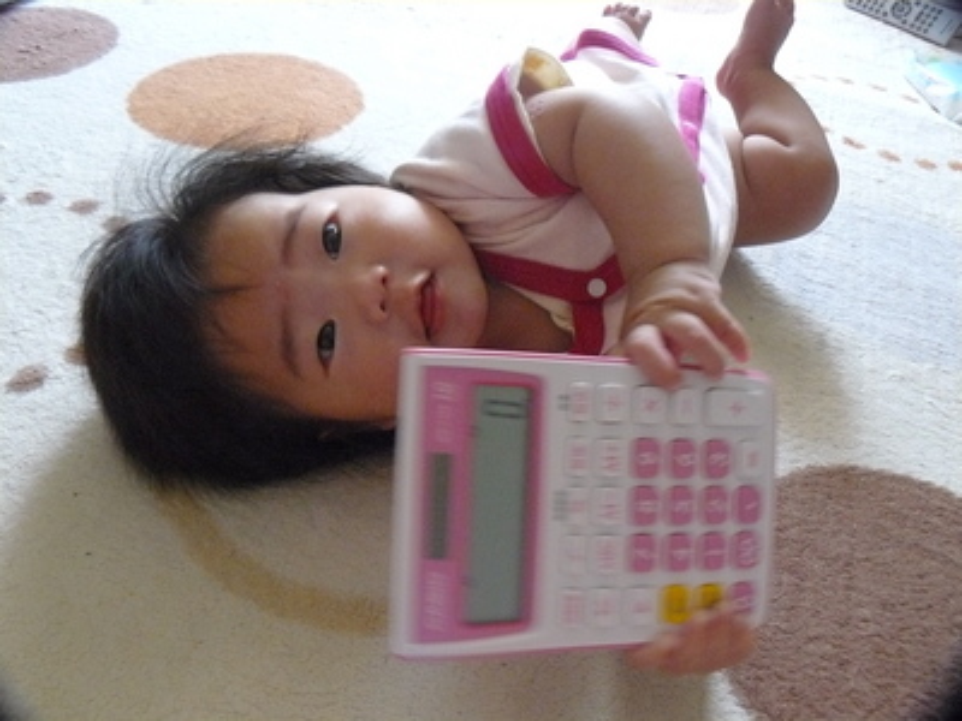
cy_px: 360
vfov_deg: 39.7
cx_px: 481
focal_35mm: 36
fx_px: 1000
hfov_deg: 51.4
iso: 400
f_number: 2.8
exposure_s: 1/25
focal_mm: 6
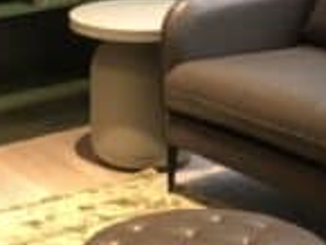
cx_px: 189
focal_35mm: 148
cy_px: -115
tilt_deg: -6.6
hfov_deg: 13.3
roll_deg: +1.4
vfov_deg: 9.8
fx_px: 1395
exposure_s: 1/17
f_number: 1.8
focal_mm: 4
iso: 50
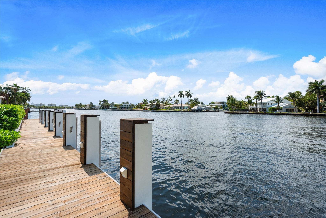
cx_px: 163
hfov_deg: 90.0
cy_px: 109
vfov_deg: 67.4
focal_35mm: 18
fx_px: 163
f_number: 7.1
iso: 320
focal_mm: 18
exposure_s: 1/1600
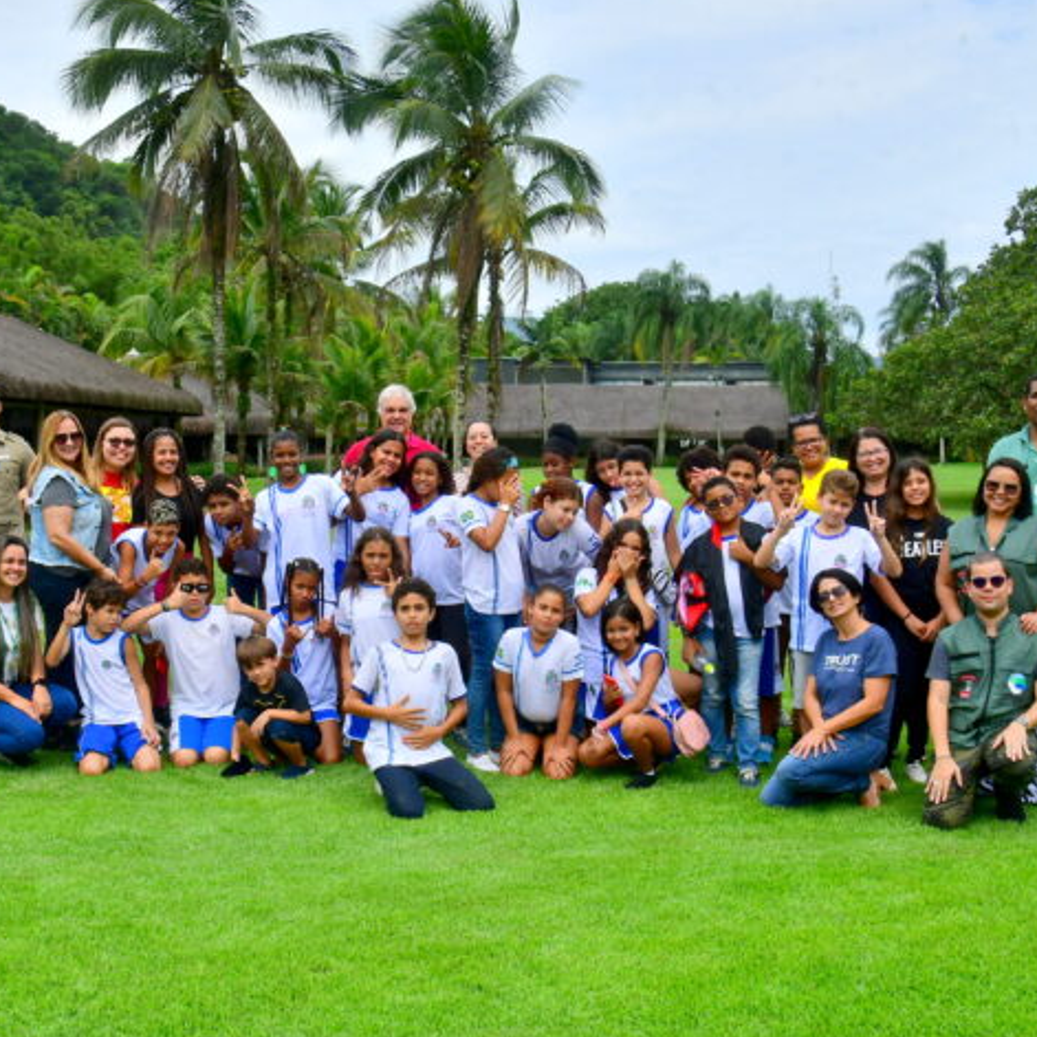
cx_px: 429
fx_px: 1457
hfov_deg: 39.0
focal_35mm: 43
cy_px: 515
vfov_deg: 39.2
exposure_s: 1/250
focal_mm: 21
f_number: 14
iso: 200
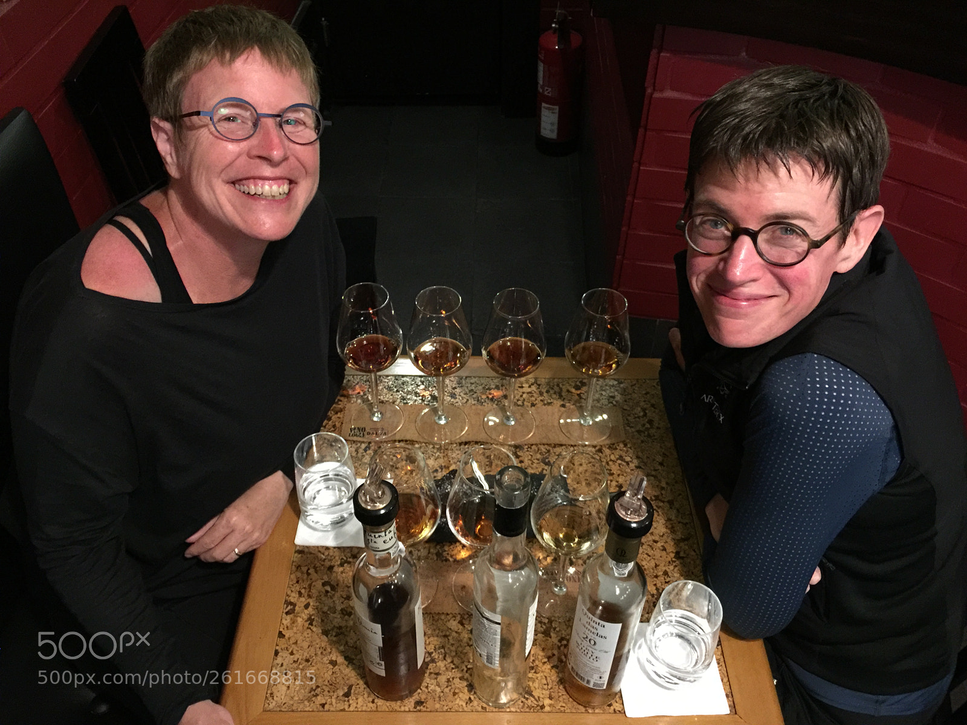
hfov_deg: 61.7
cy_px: 362
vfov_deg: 48.2
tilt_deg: -45.5
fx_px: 810
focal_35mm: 29
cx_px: 484
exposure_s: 1/8
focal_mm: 4.15
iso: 200
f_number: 2.2
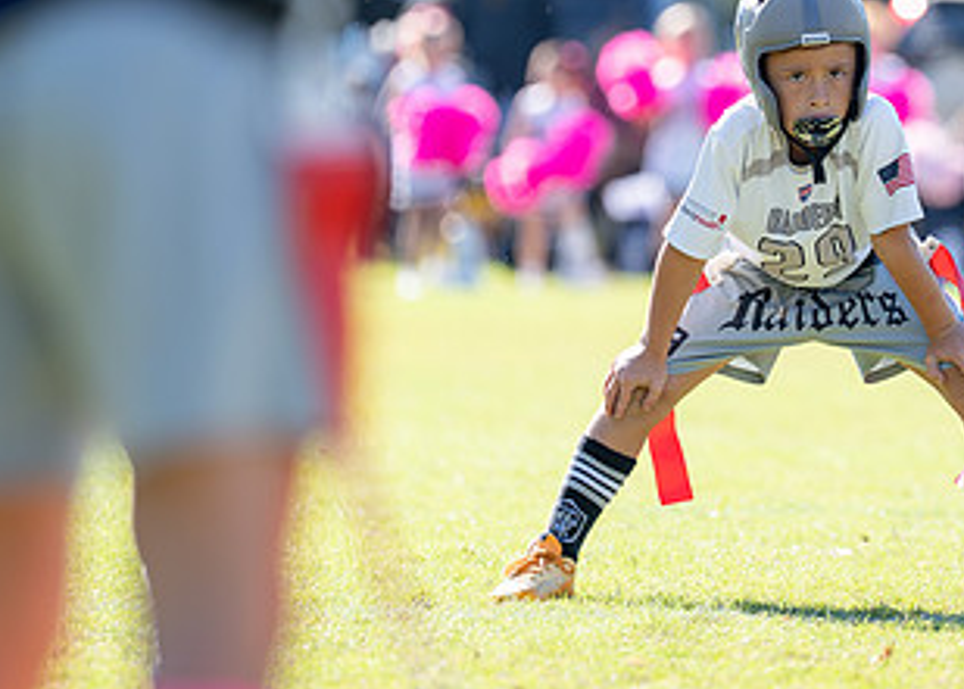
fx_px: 11586
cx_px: 799
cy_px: 200
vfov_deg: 3.4
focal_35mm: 423
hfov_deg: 4.8
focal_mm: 185
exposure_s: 1/2000
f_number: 2.8
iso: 250
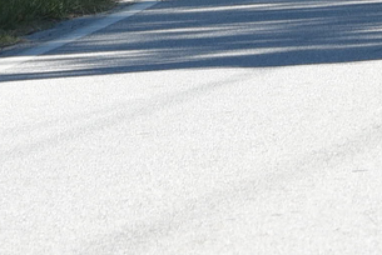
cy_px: -734
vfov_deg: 2.0
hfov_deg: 3.0
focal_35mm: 677
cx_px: 632
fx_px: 7190
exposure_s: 1/250
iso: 400
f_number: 13
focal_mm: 86
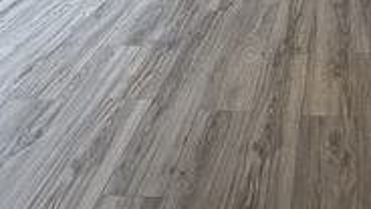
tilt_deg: -4.6
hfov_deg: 37.5
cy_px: -193
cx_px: 306
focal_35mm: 53
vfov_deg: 17.3
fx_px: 522
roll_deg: +0.8
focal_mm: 2.22
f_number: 2.2
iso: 320
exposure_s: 1/120
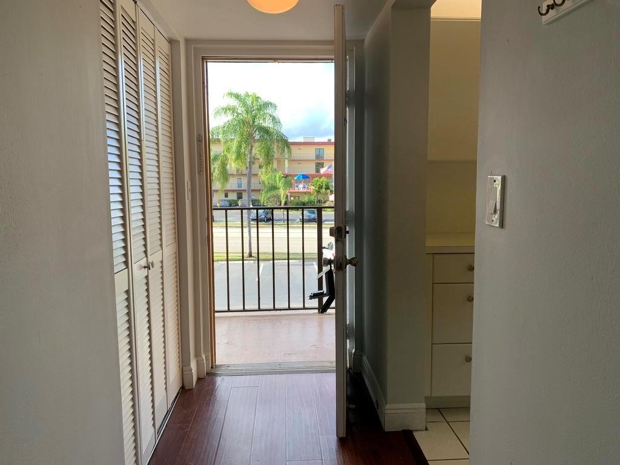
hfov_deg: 67.3
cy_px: 232
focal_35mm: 26
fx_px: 466
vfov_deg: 53.1
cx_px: 310
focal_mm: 4.25
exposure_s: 1/160
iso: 25
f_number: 1.8
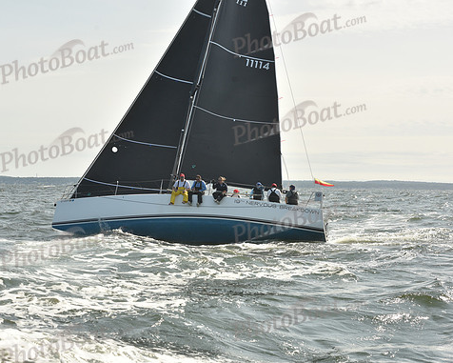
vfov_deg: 19.2
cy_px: 183
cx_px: 184
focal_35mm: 80
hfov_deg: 23.8
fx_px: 1073
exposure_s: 1/800
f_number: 8
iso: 250
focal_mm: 70
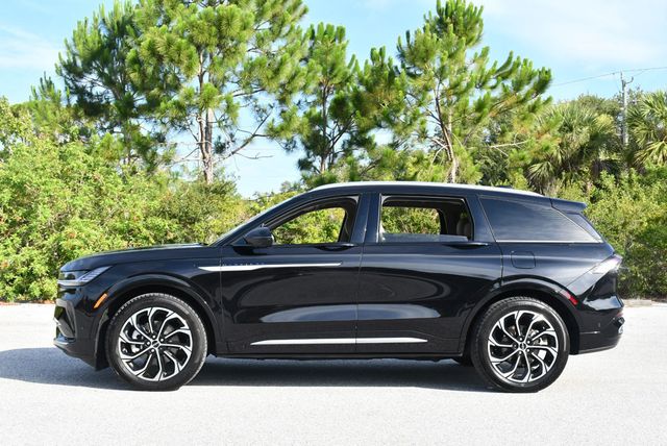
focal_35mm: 48
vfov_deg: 28.1
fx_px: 890
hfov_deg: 41.1
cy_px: 223
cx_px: 334
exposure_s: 1/250
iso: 200
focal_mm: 24
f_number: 7.1
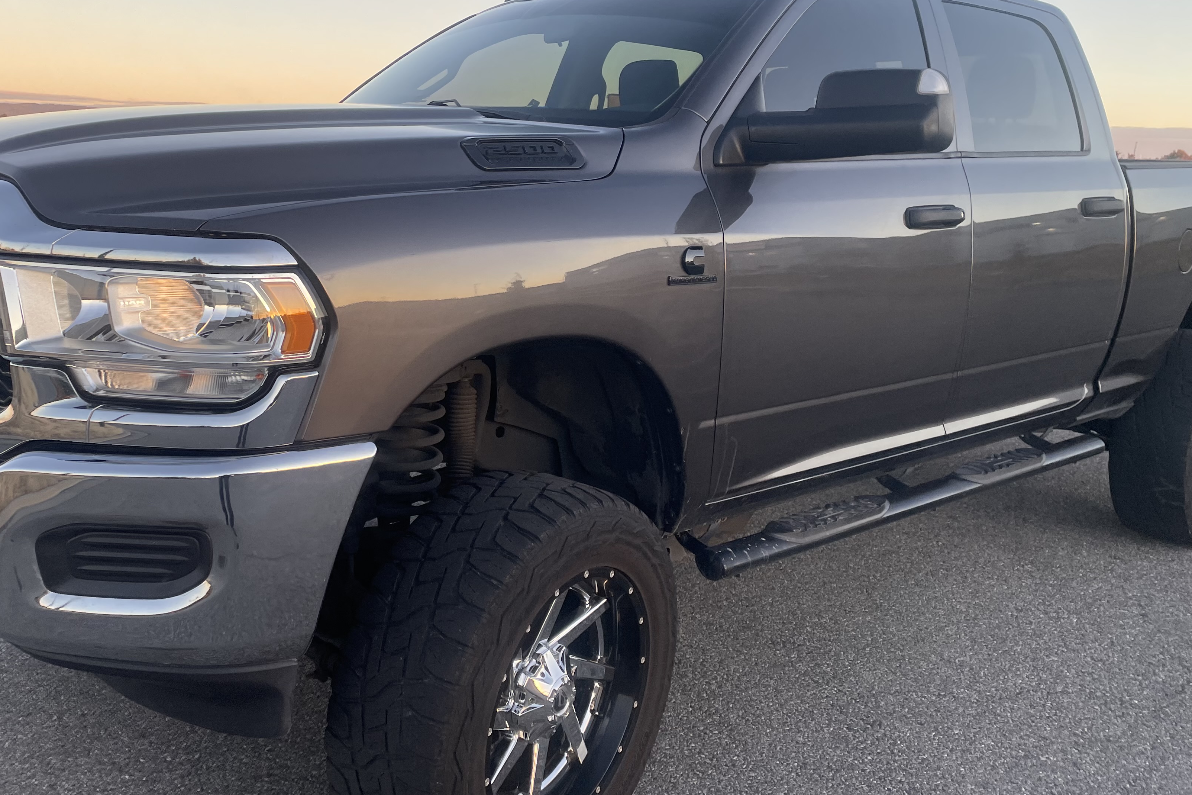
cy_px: 338
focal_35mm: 34
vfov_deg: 38.8
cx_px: 516
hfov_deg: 55.6
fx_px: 1126
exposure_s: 1/191
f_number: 1.6
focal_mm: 4.2
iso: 32
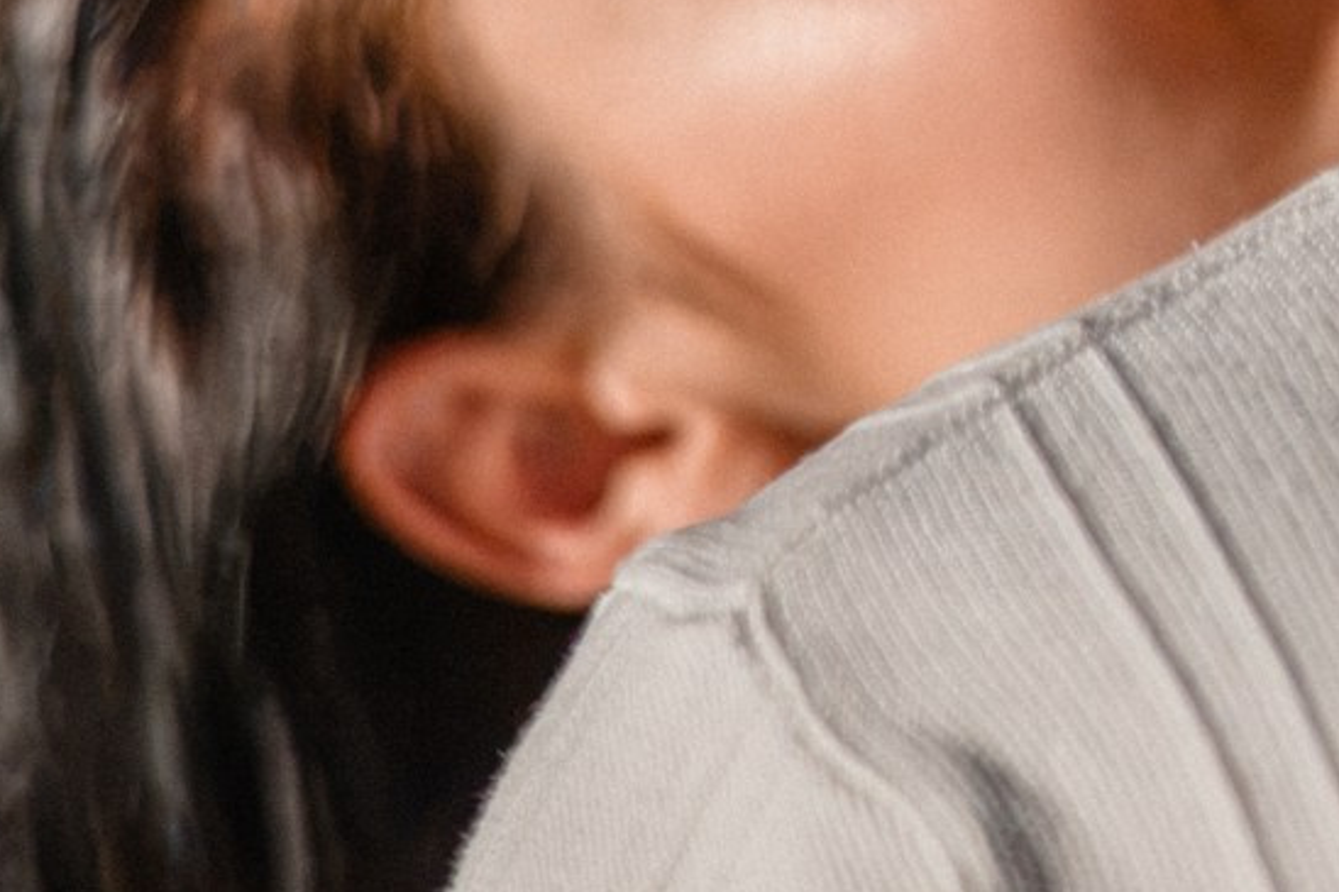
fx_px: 7808
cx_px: 1542
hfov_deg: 9.7
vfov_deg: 6.4
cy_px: -532
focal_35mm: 210
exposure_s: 1/320
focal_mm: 50
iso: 6400
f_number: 2.2
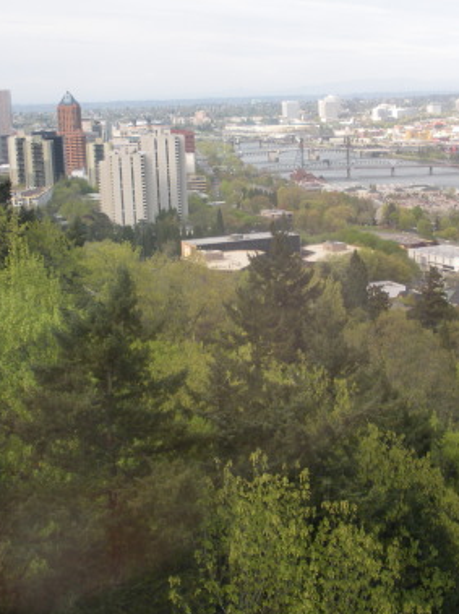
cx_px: 326
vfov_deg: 31.6
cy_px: 255
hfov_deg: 23.8
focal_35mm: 61
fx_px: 1080
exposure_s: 1/119
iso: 64
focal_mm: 6.3
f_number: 3.5
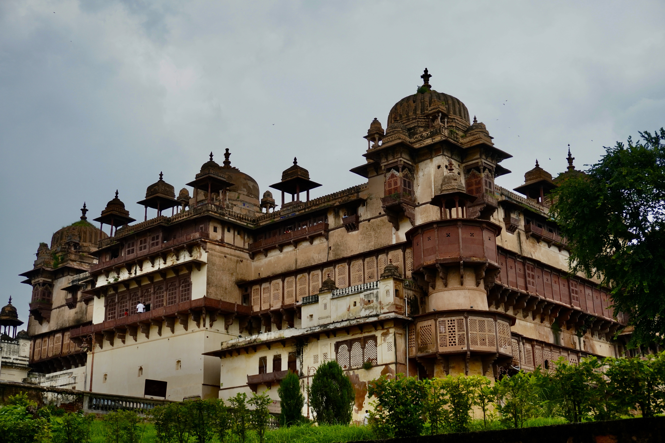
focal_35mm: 50
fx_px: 914
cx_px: 332
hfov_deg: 40.0
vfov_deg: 27.3
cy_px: 222
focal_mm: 33
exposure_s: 1/3200
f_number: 5.6
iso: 640
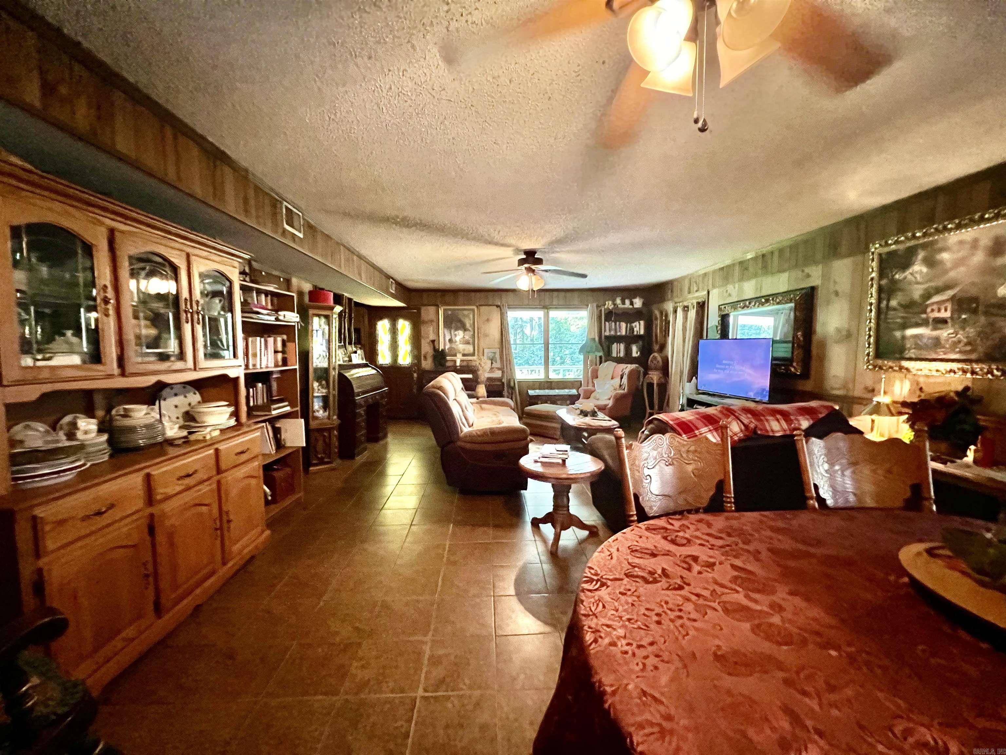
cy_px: 378
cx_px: 503
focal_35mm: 13
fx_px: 378
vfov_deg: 89.9
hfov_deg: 106.2
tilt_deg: -3.9
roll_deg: +0.1
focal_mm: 1.57
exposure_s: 1/40
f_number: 1.8
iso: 1000
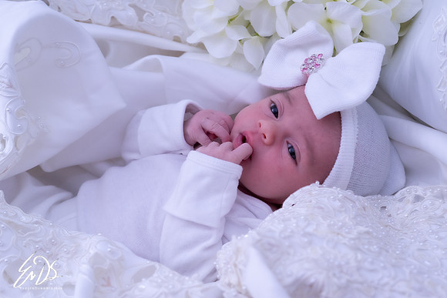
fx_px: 746
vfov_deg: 22.6
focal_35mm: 60
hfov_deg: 33.4
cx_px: 239
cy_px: 147
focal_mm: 50
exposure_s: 1/125
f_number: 5.6
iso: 1600
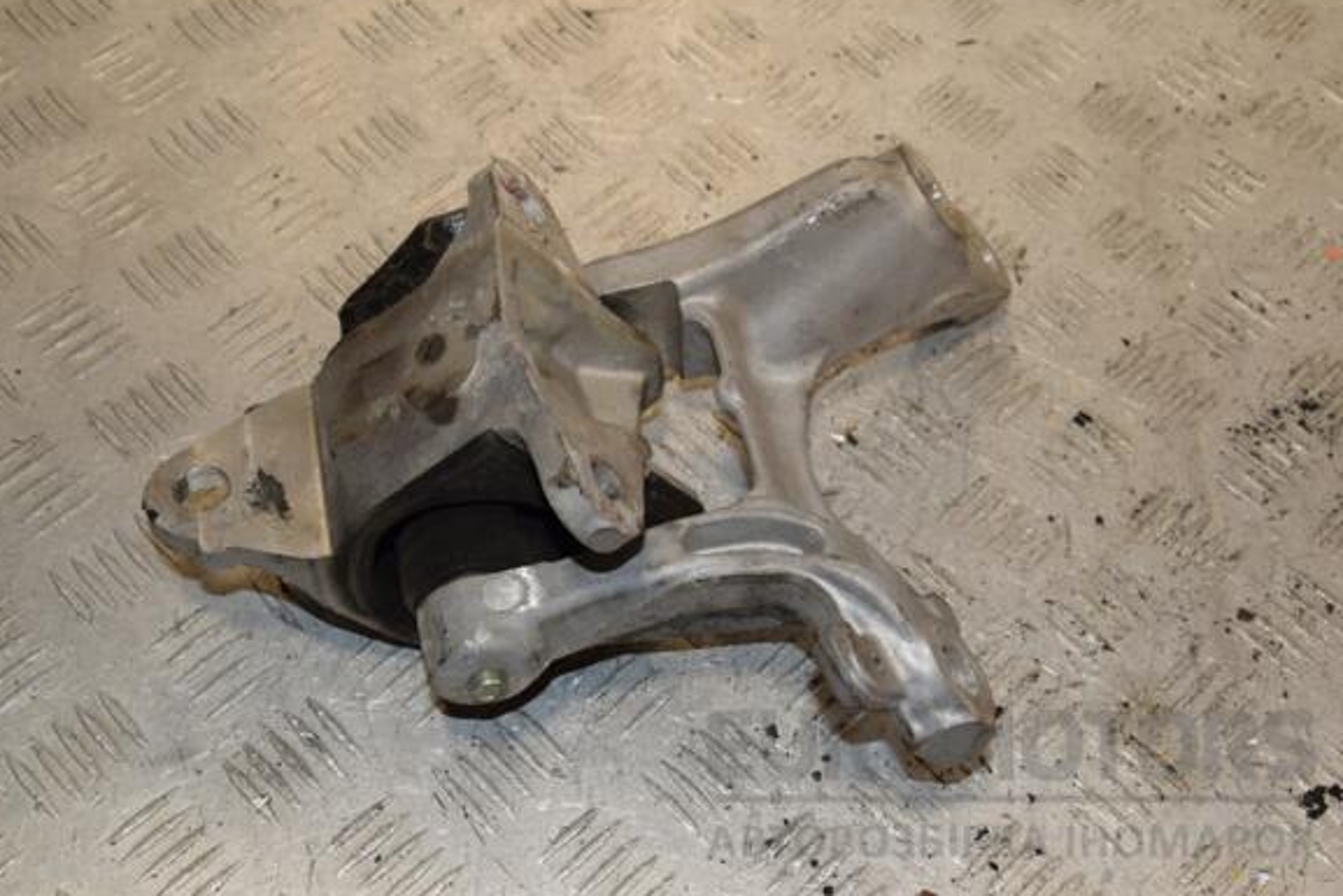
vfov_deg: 25.5
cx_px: 663
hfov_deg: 37.5
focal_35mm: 53
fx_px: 1978
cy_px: 435
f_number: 8
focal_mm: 34
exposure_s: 1/200
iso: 800
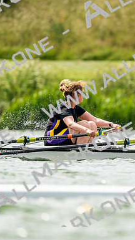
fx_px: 6045
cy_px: 120
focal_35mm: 948
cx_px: 119
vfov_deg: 2.3
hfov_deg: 1.3
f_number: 6.3
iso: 500
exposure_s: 1/2000
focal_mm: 600
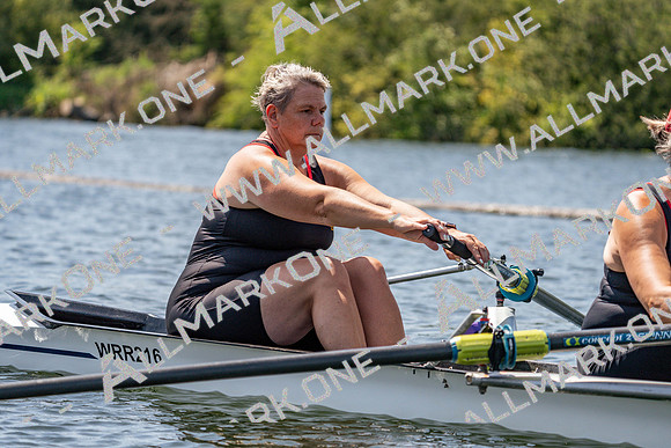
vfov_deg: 6.9
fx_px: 3728
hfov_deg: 10.3
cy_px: 224
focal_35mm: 200
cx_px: 336
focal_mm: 200
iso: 320
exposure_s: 1/2000
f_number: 5.6
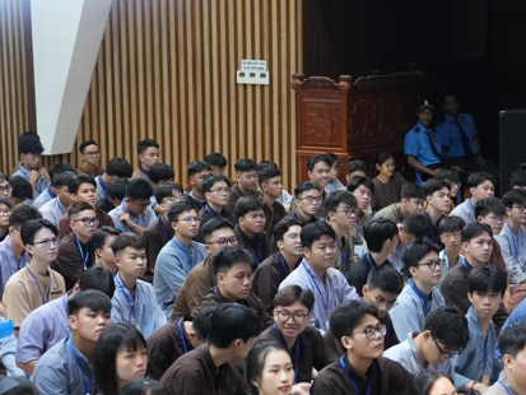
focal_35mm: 109
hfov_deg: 17.9
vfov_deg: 13.5
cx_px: 426
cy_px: 313
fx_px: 1657
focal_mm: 48
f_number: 2.8
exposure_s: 1/100
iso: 2000
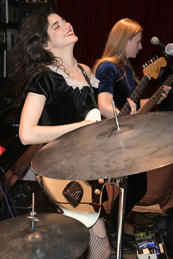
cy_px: 129
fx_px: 266
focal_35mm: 37
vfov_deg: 51.9
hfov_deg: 36.0
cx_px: 88
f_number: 8
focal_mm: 35
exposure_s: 1/200
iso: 6400
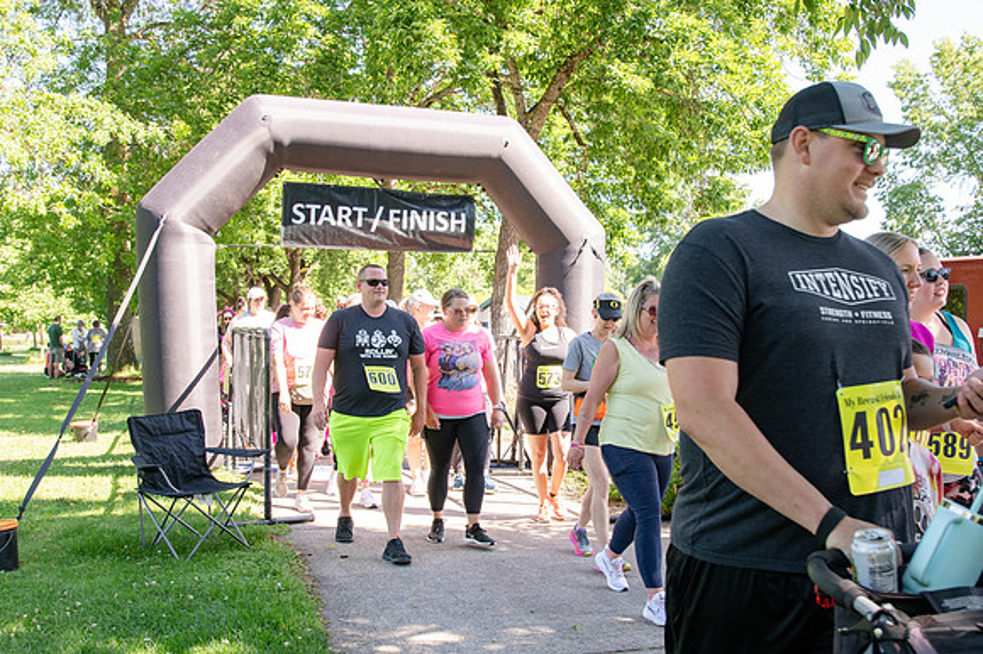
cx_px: 492
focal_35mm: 36
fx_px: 982
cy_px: 327
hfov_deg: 53.2
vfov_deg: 36.8
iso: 500
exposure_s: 1/400
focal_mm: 24
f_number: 4.5
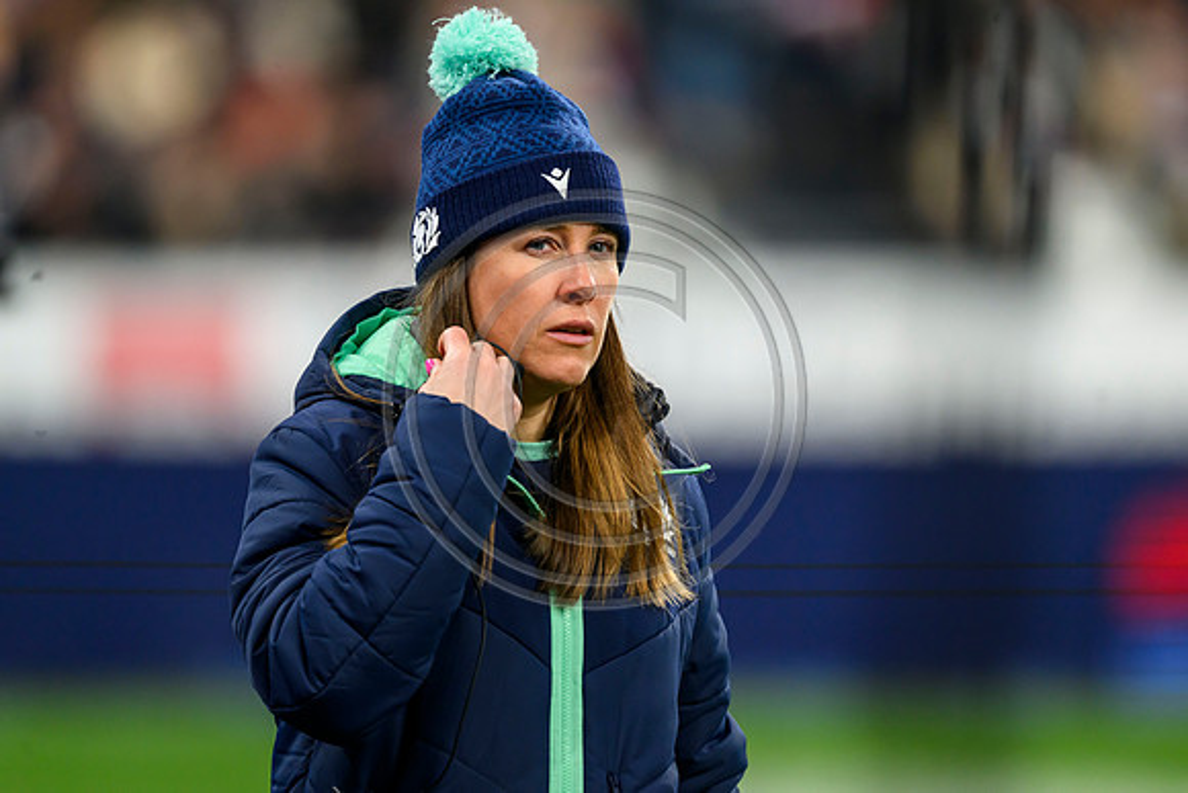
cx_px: 594
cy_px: 396
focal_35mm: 560
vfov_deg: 2.5
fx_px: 18483
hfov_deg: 3.7
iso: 2500
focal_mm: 560
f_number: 4
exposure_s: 1/1000
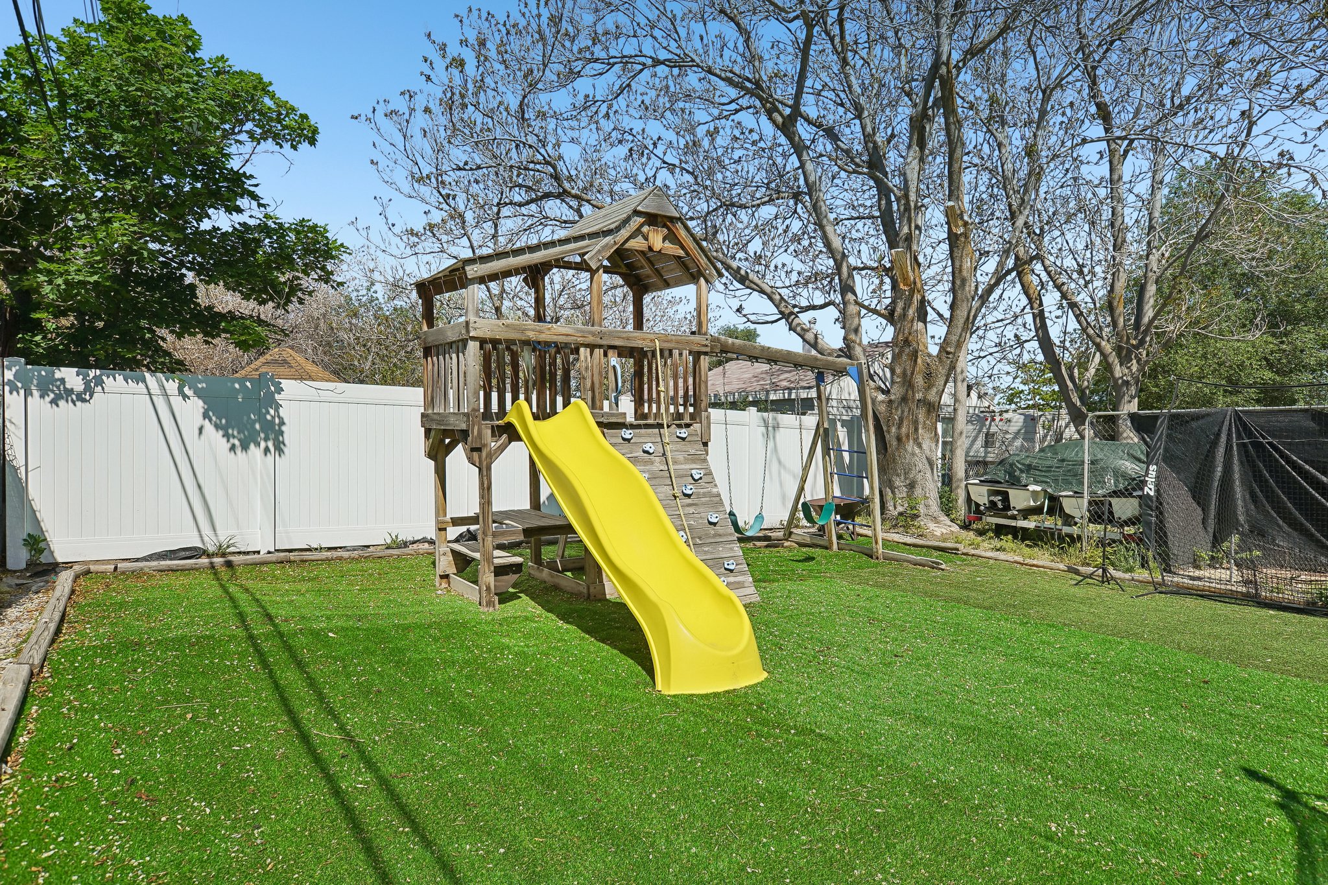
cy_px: 442
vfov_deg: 59.5
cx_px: 664
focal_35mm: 21
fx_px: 775
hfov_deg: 81.2
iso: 100
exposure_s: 1/400
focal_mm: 21
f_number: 8
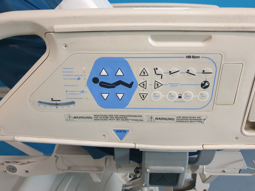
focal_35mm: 26
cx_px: 128
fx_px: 192
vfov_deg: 53.1
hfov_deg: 67.3
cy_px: 96
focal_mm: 4.3
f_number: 1.5
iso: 250
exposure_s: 1/50
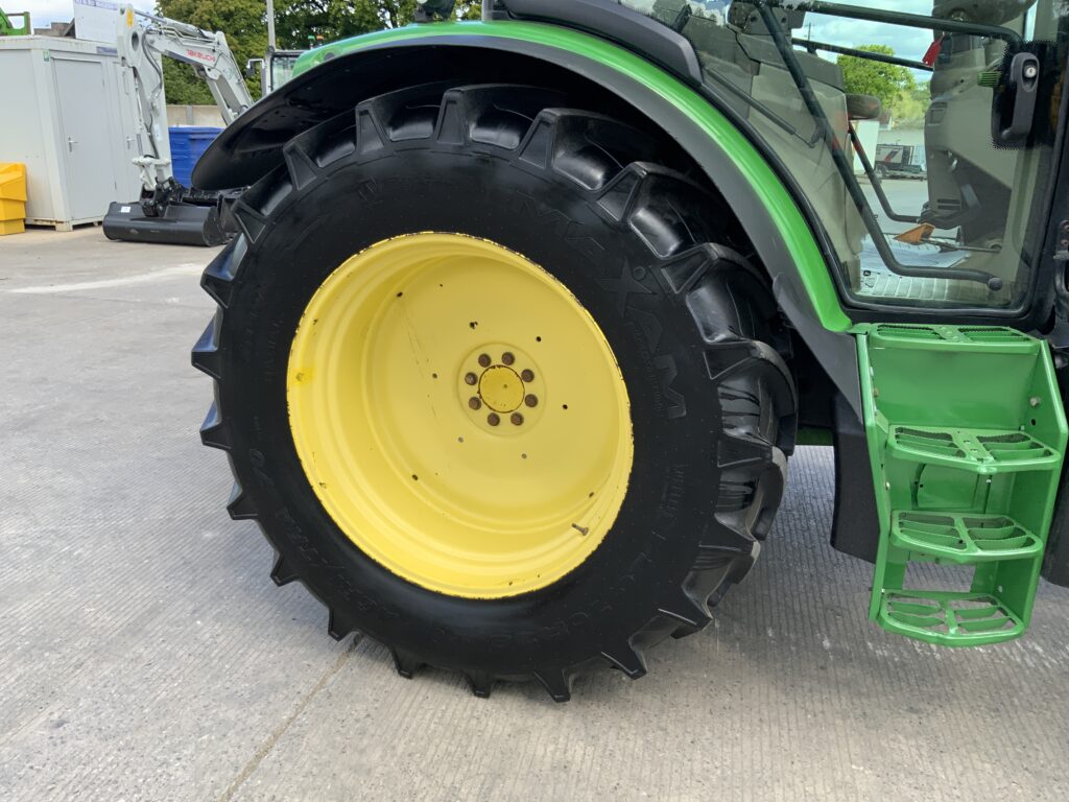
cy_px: 401
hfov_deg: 61.7
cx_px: 534
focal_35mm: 29
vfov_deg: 48.2
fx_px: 896
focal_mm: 3
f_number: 1.8
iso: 16
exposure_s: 1/509
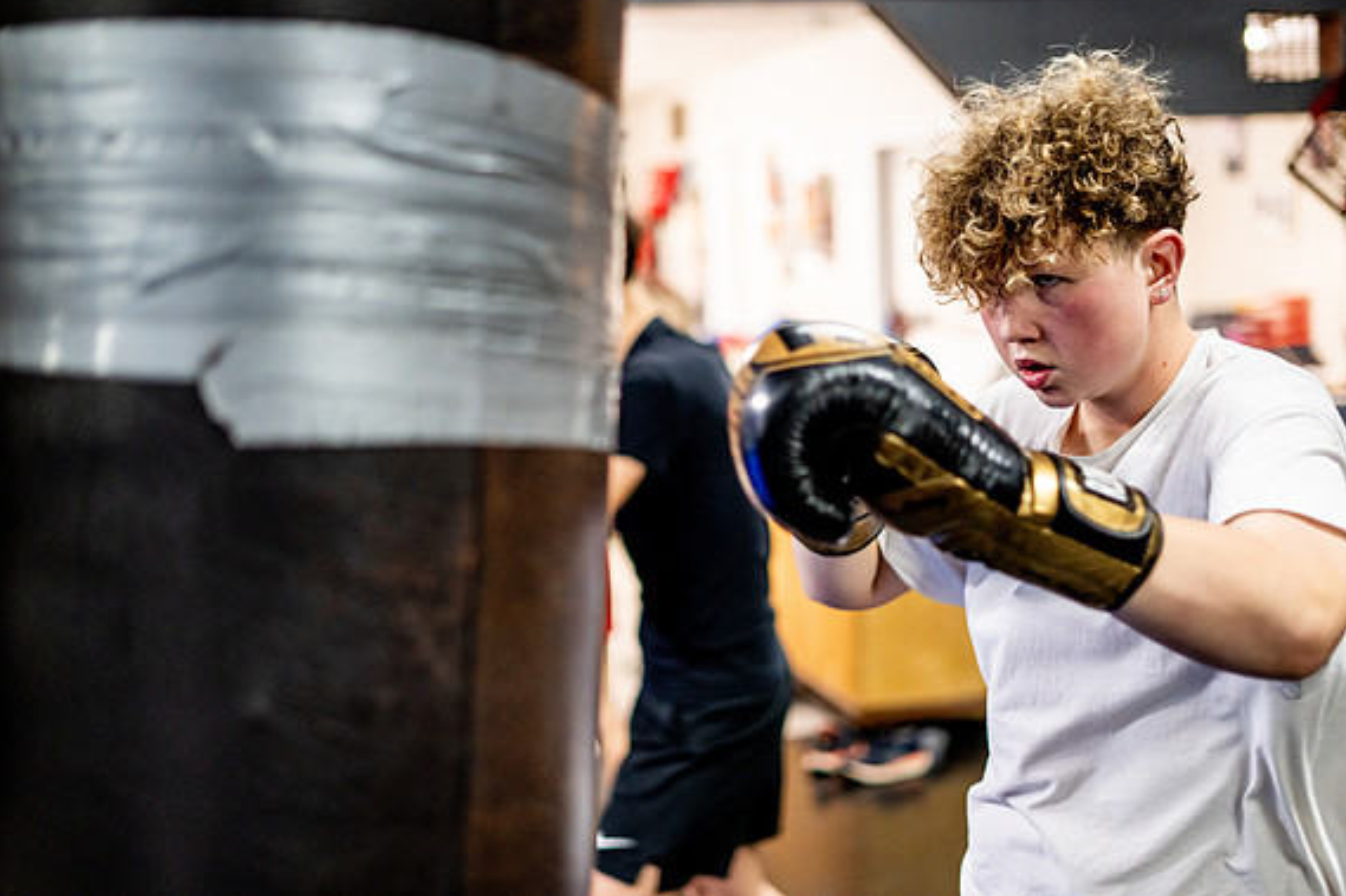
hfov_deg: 38.9
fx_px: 1906
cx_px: 662
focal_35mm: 51
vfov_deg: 26.5
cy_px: 441
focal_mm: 50
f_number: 1.8
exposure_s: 1/500
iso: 2000
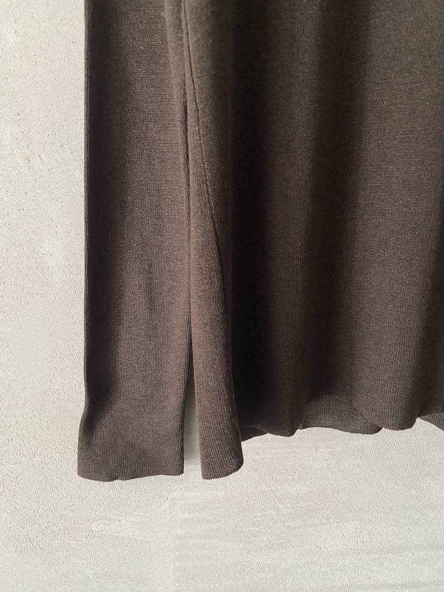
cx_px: 222
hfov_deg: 53.1
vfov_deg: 67.3
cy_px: 296
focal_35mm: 26
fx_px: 445
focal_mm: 4.25
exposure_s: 1/60
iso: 200
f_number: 1.8
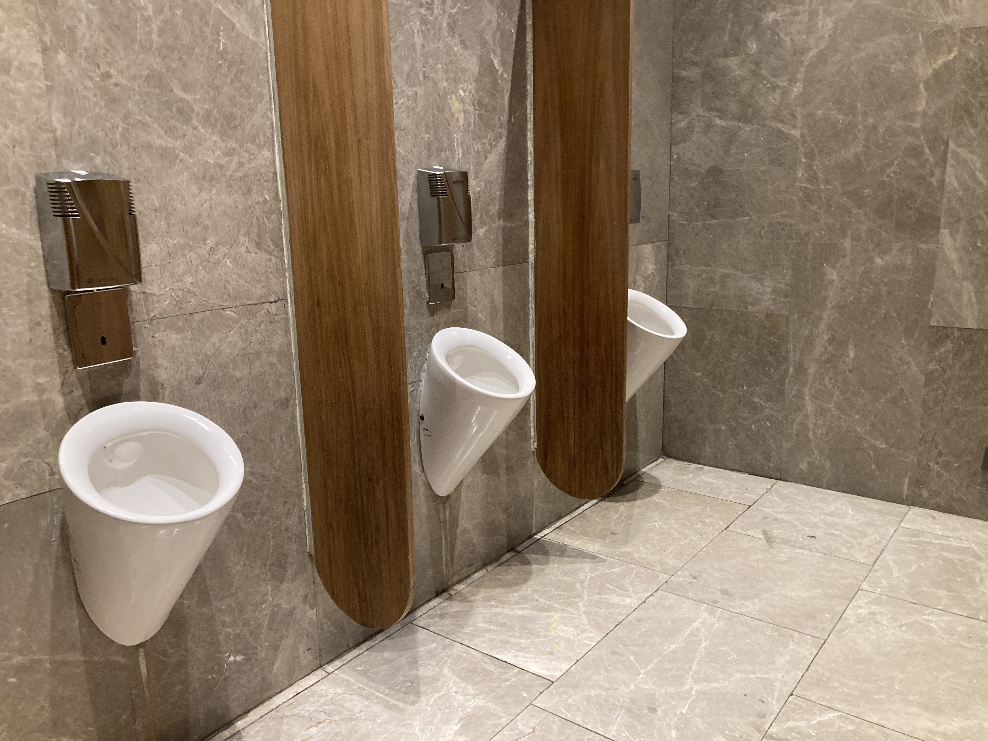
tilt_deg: -11.7
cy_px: 370
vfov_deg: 49.7
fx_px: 799
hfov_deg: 63.4
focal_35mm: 28
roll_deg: +2.0
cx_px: 494
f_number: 1.8
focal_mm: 3.99
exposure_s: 1/60
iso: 320
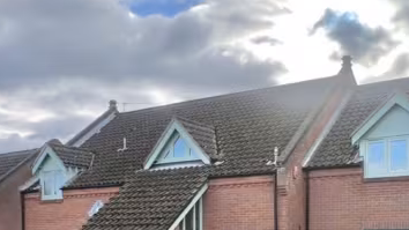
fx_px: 520
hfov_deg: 42.8
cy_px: 233
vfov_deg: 23.8
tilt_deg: -0.6
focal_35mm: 48
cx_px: 184
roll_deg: +0.6
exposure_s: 1/919
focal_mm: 1.57
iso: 32
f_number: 1.8
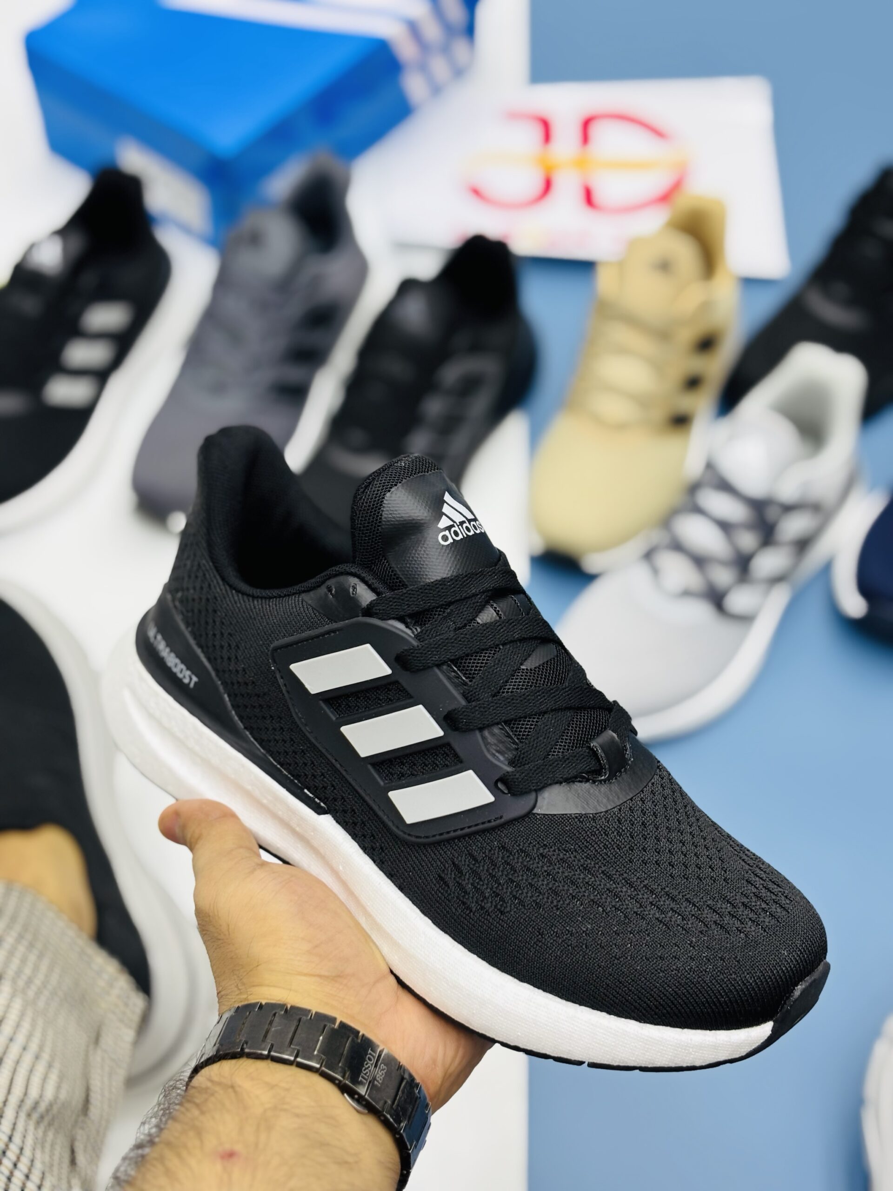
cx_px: 446
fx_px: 1789
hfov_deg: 28.0
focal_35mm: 52
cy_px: 596
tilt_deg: -53.3
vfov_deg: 36.8
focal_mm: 5.96
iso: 25
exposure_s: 1/100
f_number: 1.6
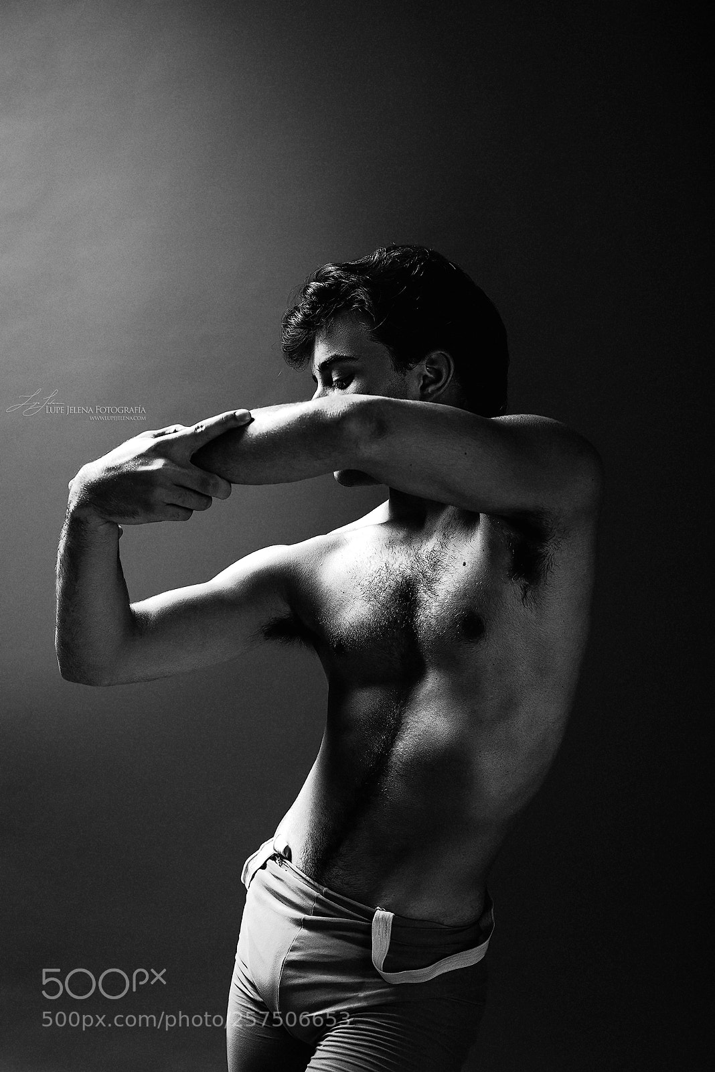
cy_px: 536
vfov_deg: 39.6
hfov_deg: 27.0
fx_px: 1488
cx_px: 358
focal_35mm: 50
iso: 100
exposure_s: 1/200
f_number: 5.6
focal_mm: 50
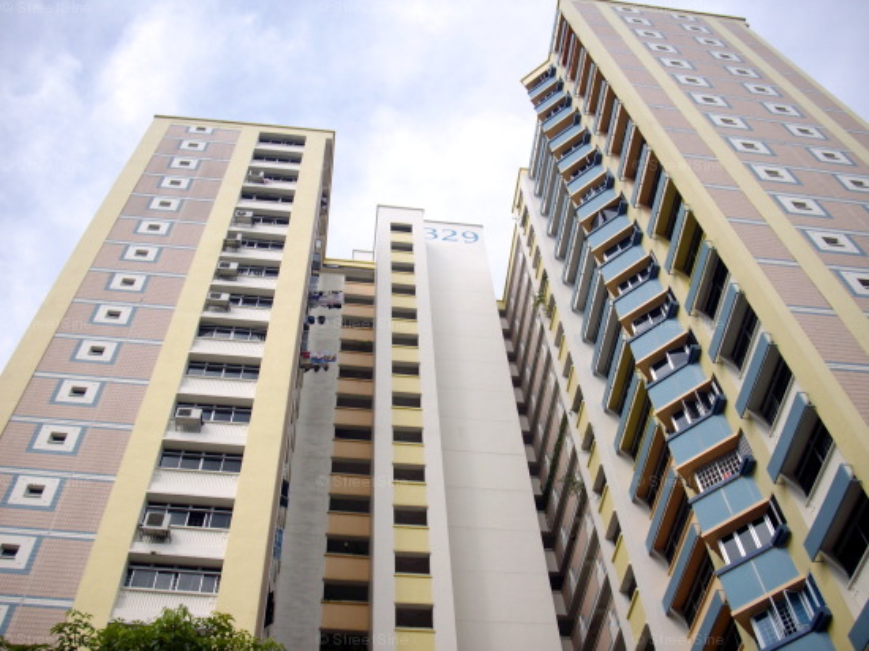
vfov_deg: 38.6
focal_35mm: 37
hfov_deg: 50.2
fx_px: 928
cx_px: 434
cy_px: 326
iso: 80
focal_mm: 6.2
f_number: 5.6
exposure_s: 1/200
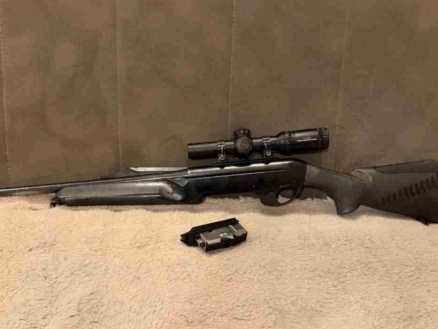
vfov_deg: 45.3
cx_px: 203
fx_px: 392
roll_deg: -1.4
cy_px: 191
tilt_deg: -35.6
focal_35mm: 31
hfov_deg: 58.3
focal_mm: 6.76
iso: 640
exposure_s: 1/37
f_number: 1.78
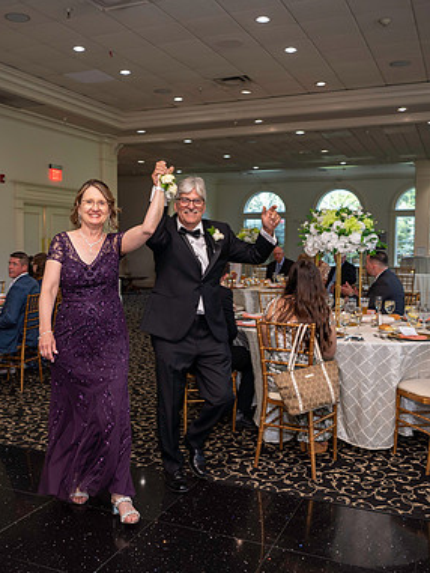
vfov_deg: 49.0
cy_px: 289
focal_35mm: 38
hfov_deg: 37.6
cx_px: 168
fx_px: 629
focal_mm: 26
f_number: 3.5
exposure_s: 1/100
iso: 800
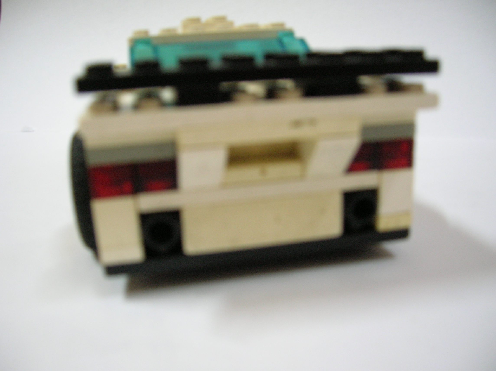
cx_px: 248
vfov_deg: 41.7
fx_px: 487
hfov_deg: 54.0
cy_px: 186
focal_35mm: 34
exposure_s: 1/3.5
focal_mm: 5.7
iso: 100
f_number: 2.9
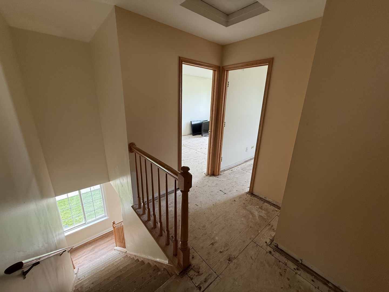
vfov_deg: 85.7
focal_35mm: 14
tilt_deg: -15.2
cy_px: 146
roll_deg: -1.6
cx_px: 194
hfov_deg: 102.1
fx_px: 157
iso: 200
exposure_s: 1/120
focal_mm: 2.22
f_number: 2.2
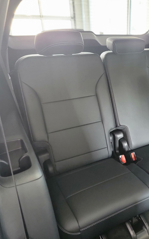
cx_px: 140
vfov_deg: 56.7
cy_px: 120
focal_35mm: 34
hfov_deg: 34.7
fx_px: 221
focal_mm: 6.7
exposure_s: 1/17.2
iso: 500
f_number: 1.8
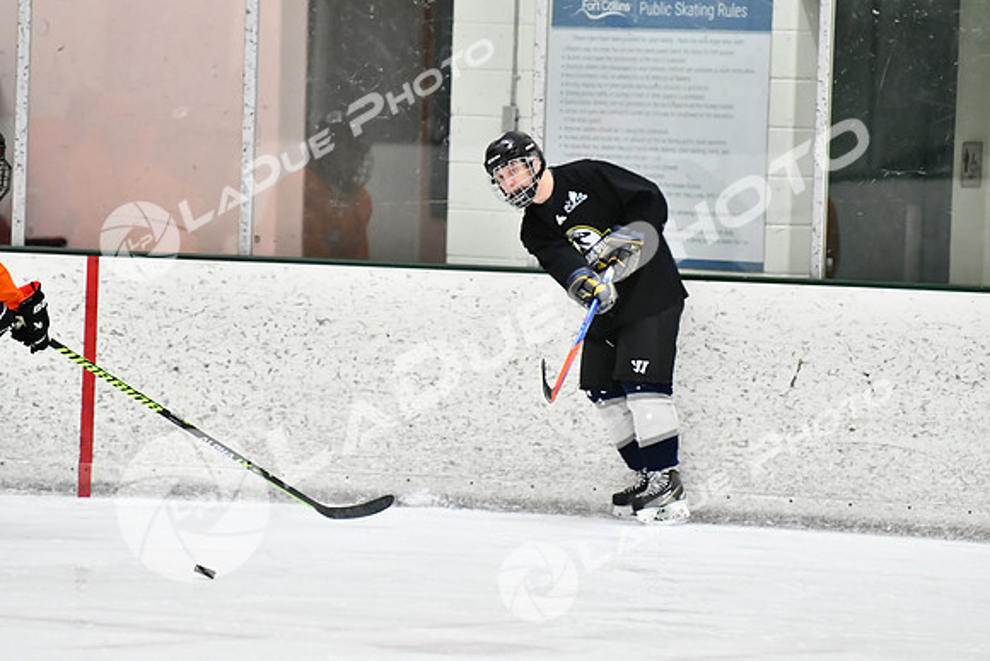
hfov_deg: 7.2
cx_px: 495
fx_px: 7839
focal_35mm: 285
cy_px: 330
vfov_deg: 4.8
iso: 5000
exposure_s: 1/1250
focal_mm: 190
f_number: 2.8
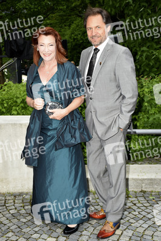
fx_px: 343
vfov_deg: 38.9
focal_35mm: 51
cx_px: 80
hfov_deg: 26.4
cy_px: 120
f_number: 5.6
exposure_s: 1/60
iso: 400
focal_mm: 34
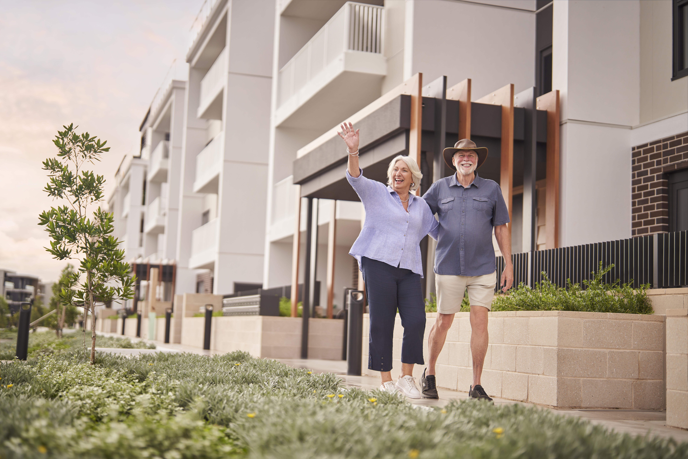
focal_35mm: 50
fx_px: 956
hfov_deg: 39.6
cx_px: 344
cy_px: 230
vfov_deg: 27.0
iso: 100
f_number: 1.2
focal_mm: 50
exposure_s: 1/4000
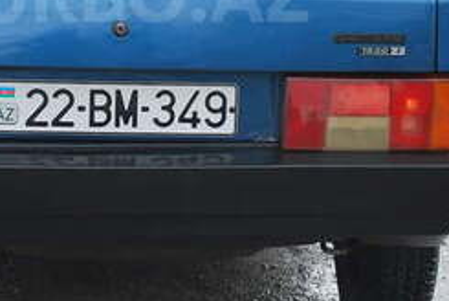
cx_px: 121
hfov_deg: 14.4
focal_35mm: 141
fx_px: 1765
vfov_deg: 9.7
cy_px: -6
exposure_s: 1/125
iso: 200
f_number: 5.6
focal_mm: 35
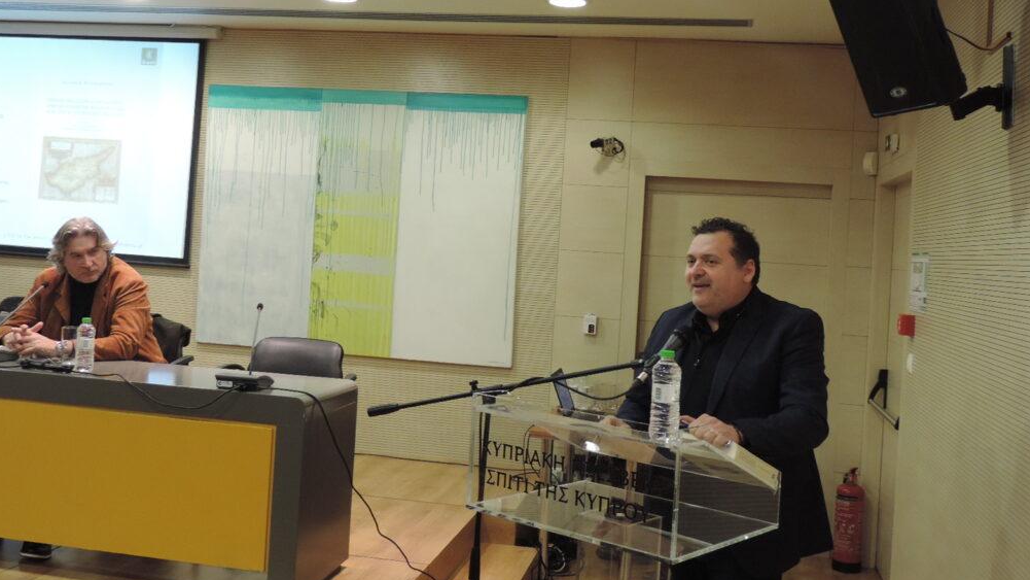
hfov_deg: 51.6
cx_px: 521
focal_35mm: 39
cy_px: 213
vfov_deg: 30.3
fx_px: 1065
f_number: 3.3
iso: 400
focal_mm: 6.2
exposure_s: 1/30
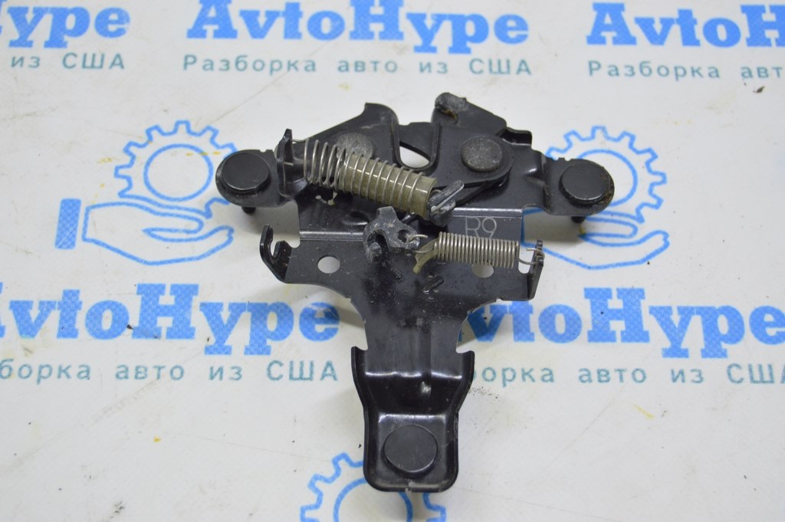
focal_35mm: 60
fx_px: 1307
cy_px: 261
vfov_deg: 22.6
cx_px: 392
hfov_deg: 33.4
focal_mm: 40
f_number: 5.6
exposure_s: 1/20
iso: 400
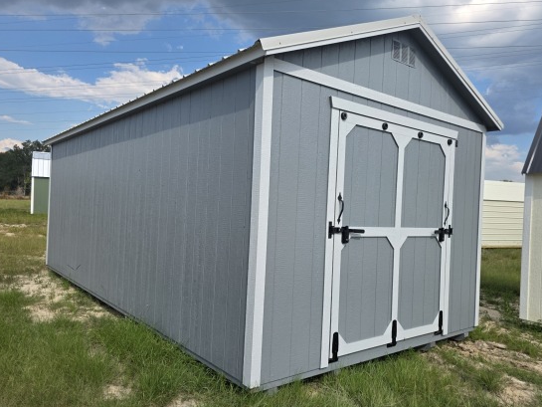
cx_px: 294
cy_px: 201
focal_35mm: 27
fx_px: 423
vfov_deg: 51.4
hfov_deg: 65.2
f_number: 1.7
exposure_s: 1/4766
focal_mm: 6.3
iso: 80
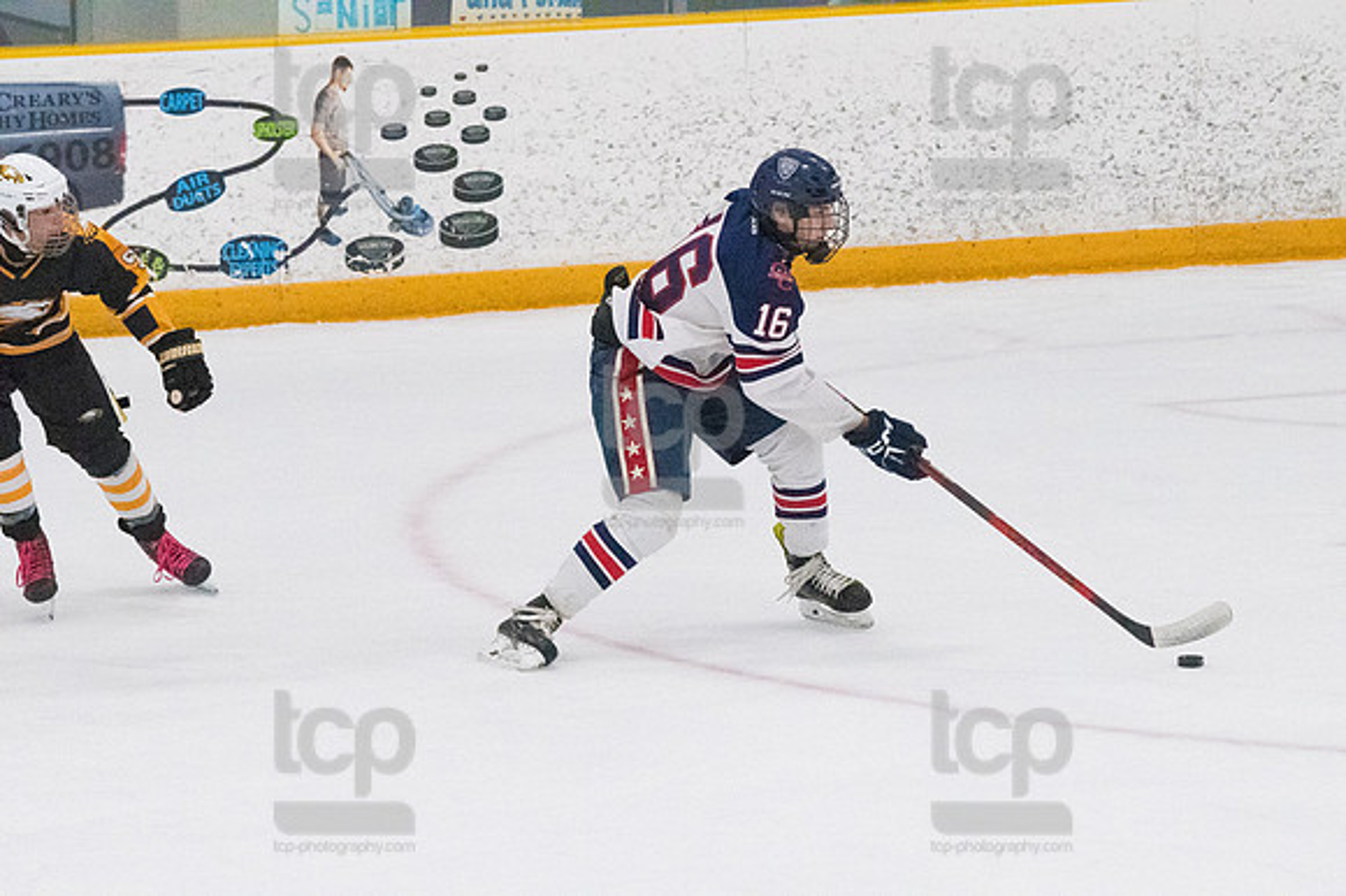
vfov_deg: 4.8
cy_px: 448
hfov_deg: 7.2
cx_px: 673
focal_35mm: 285
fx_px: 10649
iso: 8000
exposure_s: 1/1600
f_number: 5
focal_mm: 190
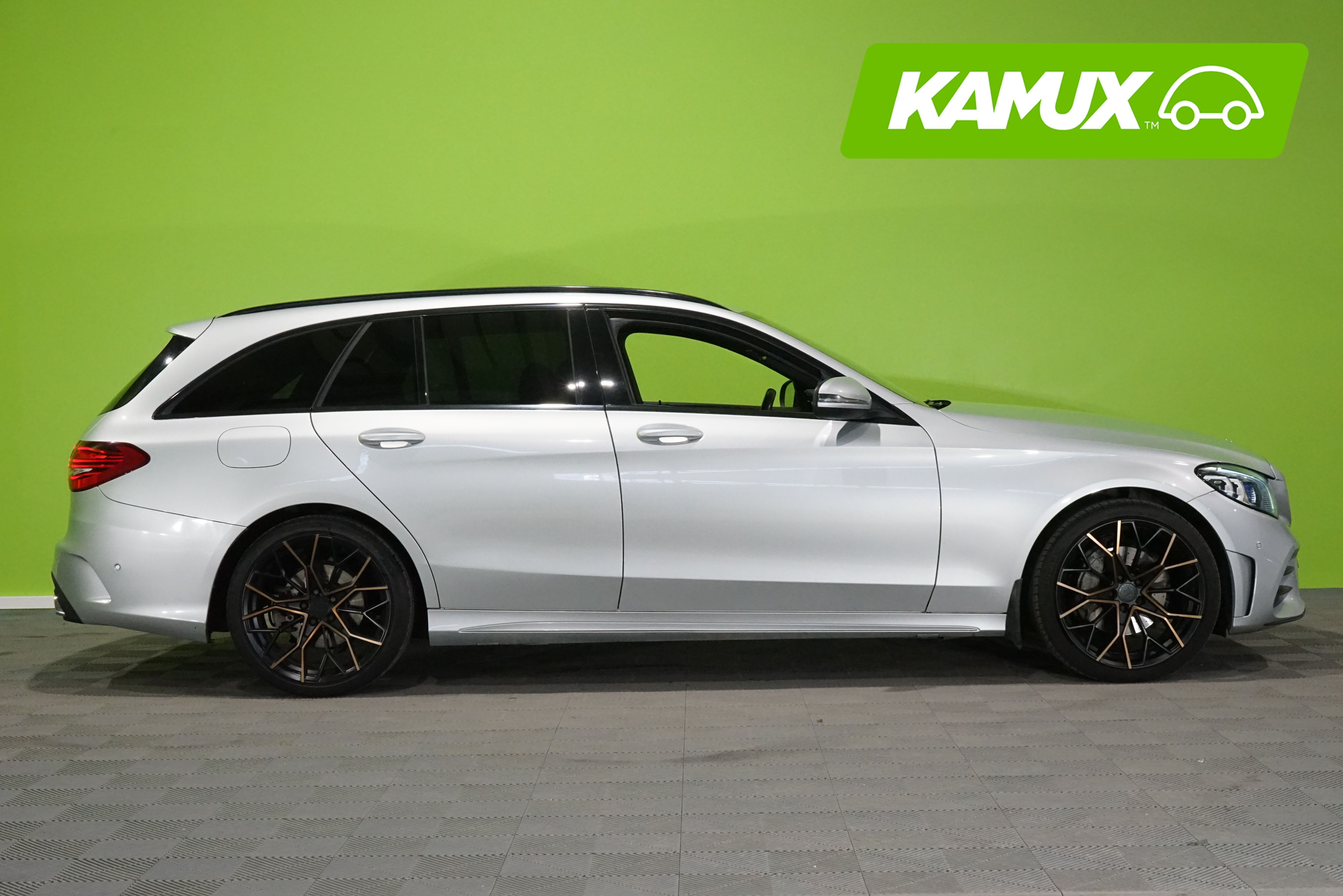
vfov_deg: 27.5
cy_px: 448
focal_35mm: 49
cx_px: 672
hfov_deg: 40.3
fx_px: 1828
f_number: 14
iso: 6400
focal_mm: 49
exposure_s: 1/80
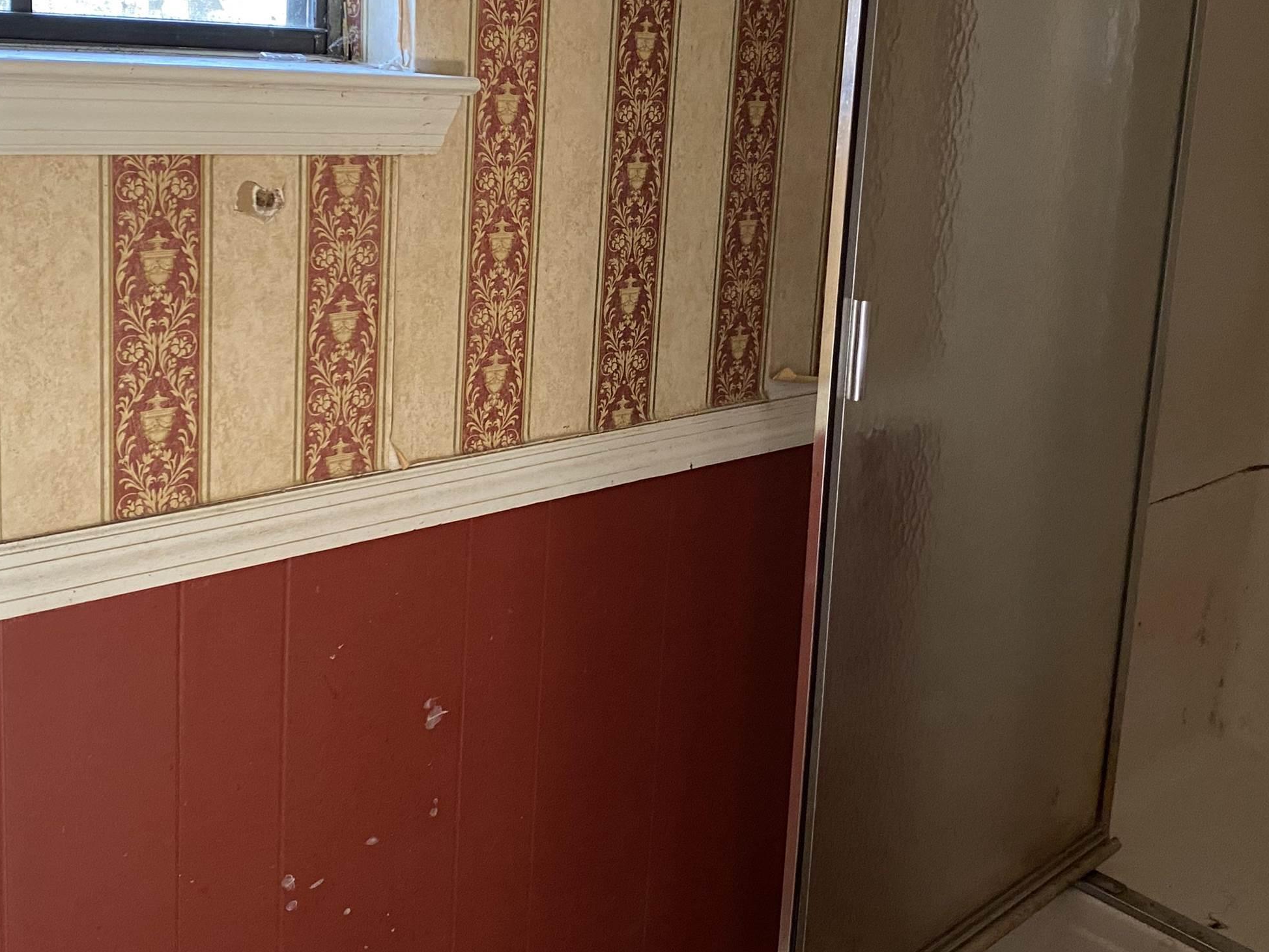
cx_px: 587
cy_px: 310
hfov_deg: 45.7
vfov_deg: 34.8
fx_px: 1503
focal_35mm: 41
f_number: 1.8
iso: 250
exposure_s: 1/60
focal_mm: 4.25
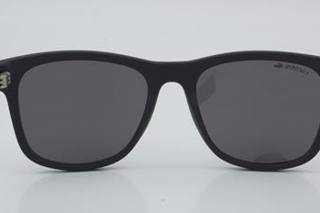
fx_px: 764
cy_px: 108
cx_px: 172
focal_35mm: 86
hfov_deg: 23.7
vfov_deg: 15.9
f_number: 29
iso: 100
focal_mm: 50
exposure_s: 1/4
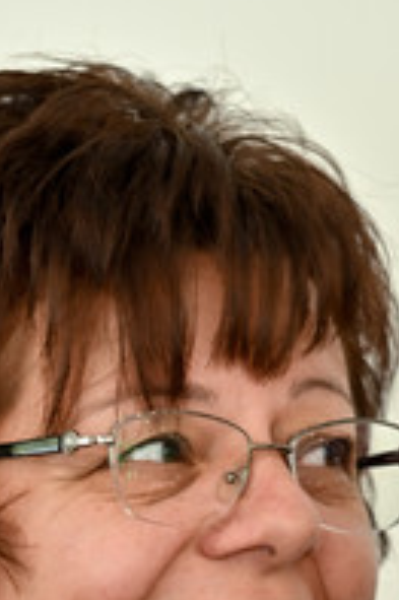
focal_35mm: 617
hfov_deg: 2.2
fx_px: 10275
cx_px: 123
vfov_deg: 3.3
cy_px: 780
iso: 800
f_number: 2.8
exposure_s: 1/200
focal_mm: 190
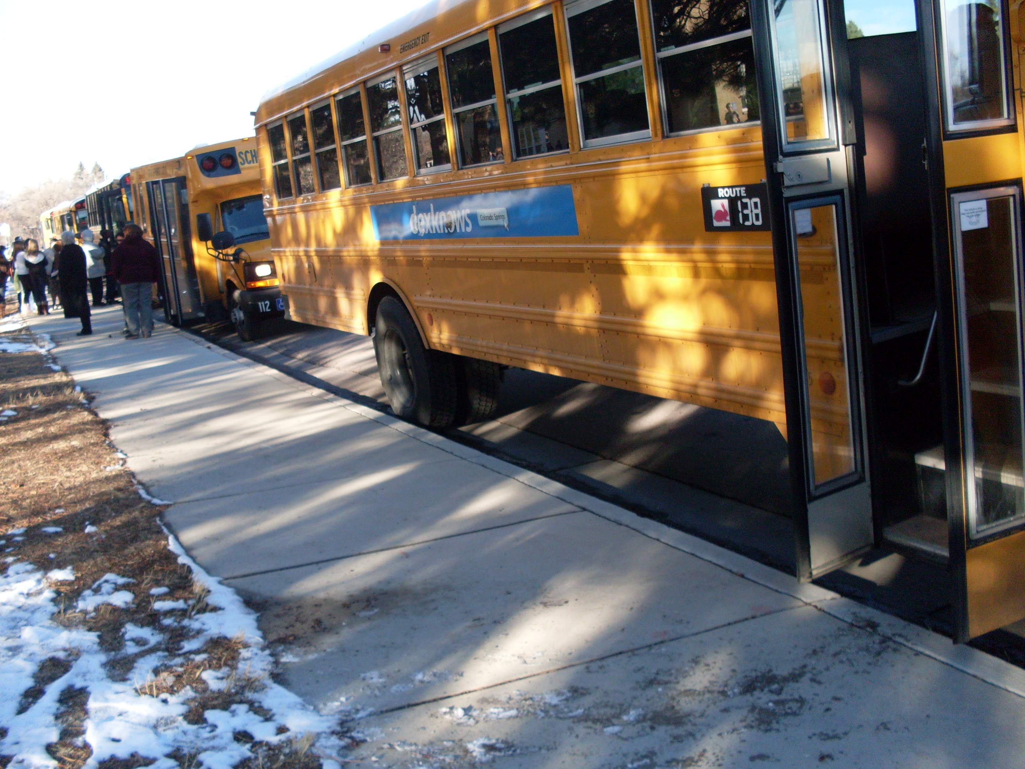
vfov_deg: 37.7
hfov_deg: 49.0
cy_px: 384
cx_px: 512
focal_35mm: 38
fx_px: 1125
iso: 80
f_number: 2.8
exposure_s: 1/180
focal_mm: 6.3
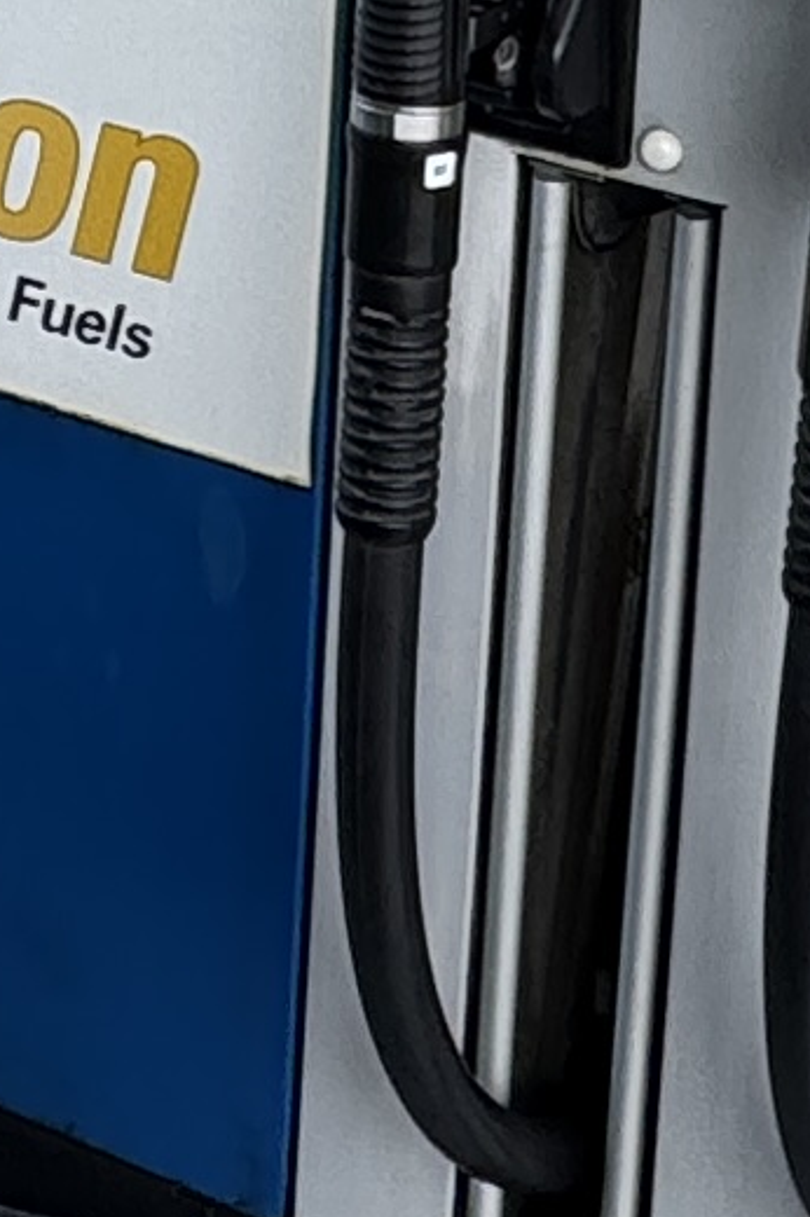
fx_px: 3819
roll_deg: -1.2
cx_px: -73
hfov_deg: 11.9
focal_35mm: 113
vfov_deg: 16.6
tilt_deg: -11.4
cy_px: -550
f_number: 2.2
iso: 40
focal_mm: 2.22
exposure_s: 1/425
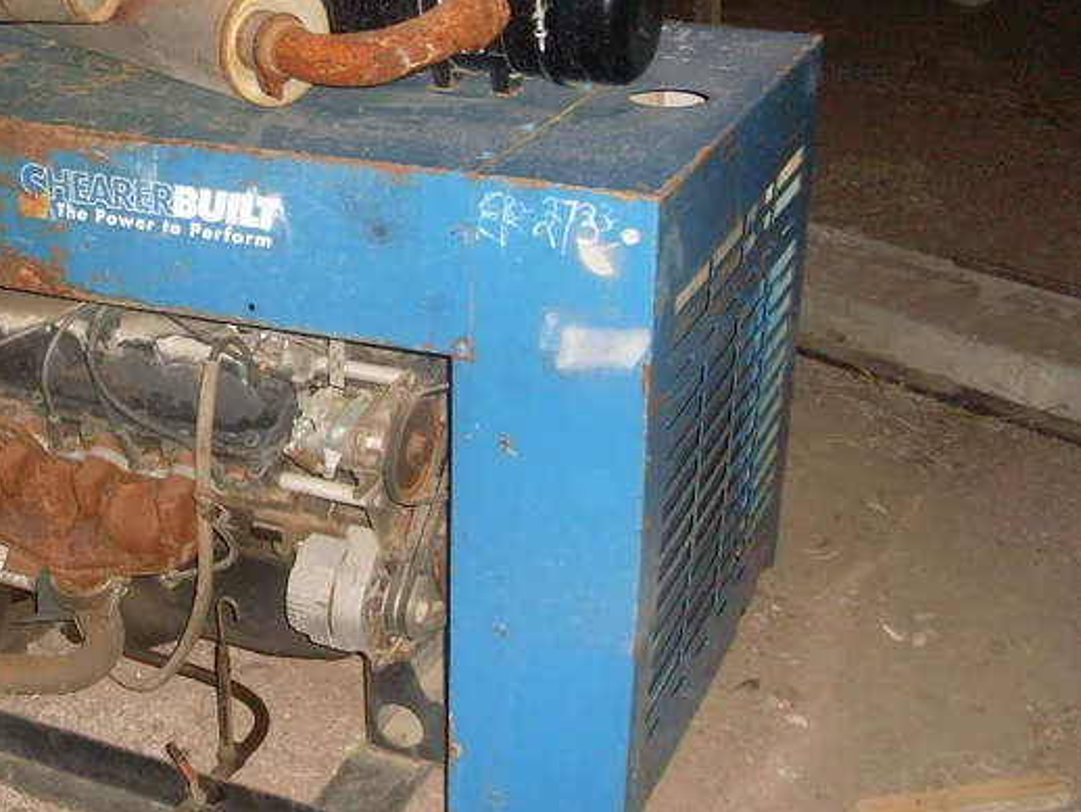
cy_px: 352
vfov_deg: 26.6
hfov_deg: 34.4
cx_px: 307
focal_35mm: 55
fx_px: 1718
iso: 200
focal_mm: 6.3
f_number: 3
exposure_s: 1/45
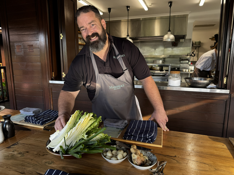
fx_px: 162
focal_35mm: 24
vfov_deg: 56.8
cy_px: 88
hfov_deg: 71.6
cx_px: 117
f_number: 1.78
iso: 100
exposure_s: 1/100
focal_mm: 6.76
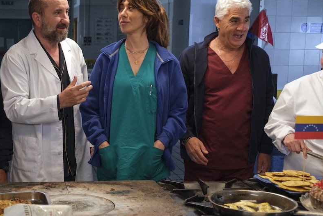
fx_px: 547
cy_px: 140
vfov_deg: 22.2
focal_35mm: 61
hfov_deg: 32.4
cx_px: 94
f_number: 3.2
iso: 3200
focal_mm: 26.6
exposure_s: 1/125
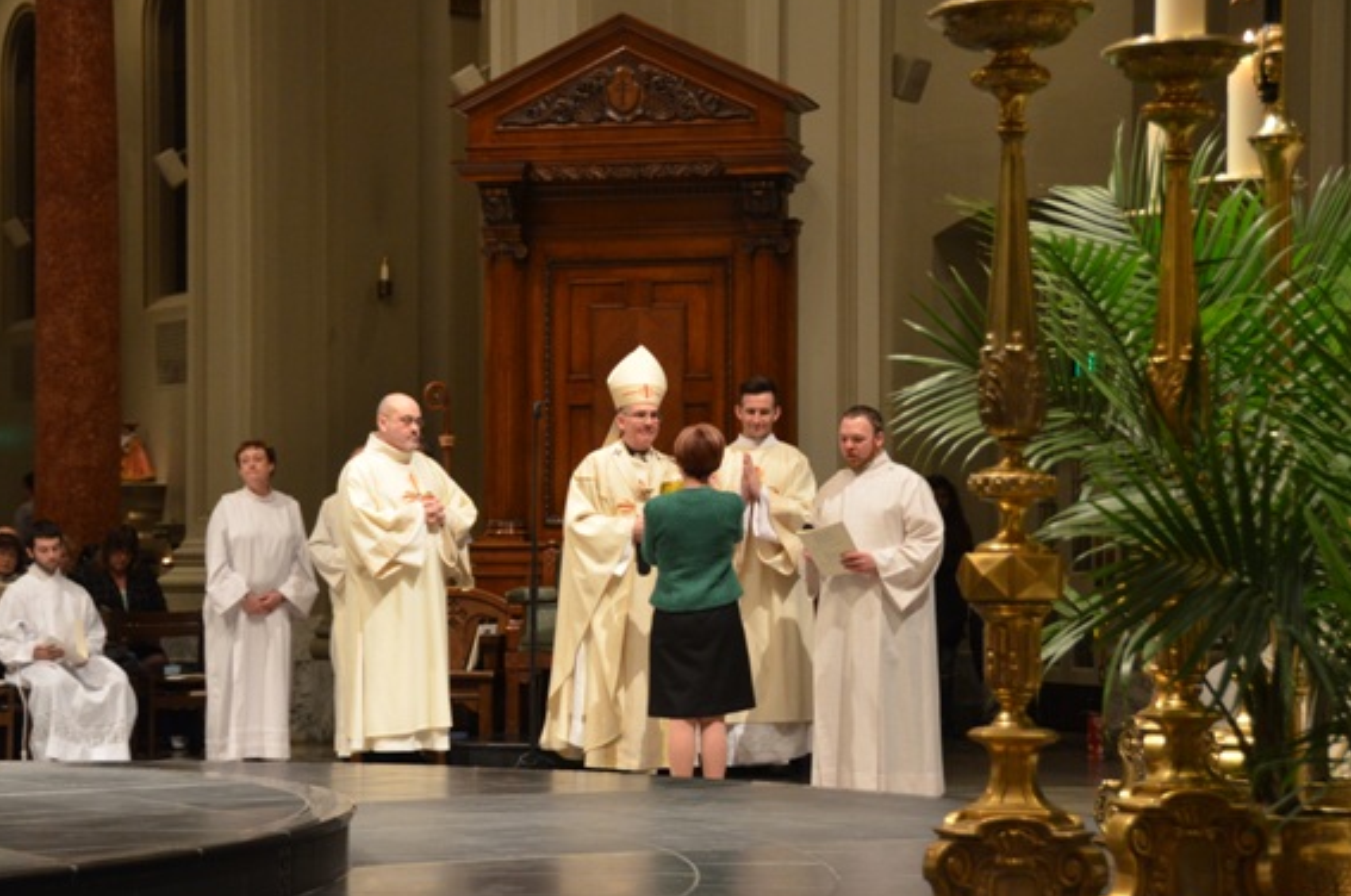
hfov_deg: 23.2
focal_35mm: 88
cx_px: 636
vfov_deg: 15.5
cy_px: 438
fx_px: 3297
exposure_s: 1/25
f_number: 4.8
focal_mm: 52
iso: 1600
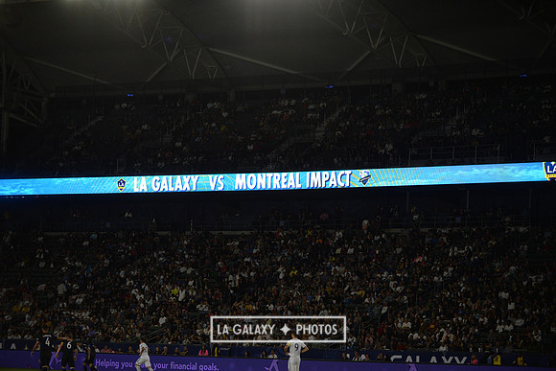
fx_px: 2085
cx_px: 278
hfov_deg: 15.2
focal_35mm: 135
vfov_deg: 10.2
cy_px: 186
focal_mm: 135
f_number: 2.8
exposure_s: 1/3200
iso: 1600
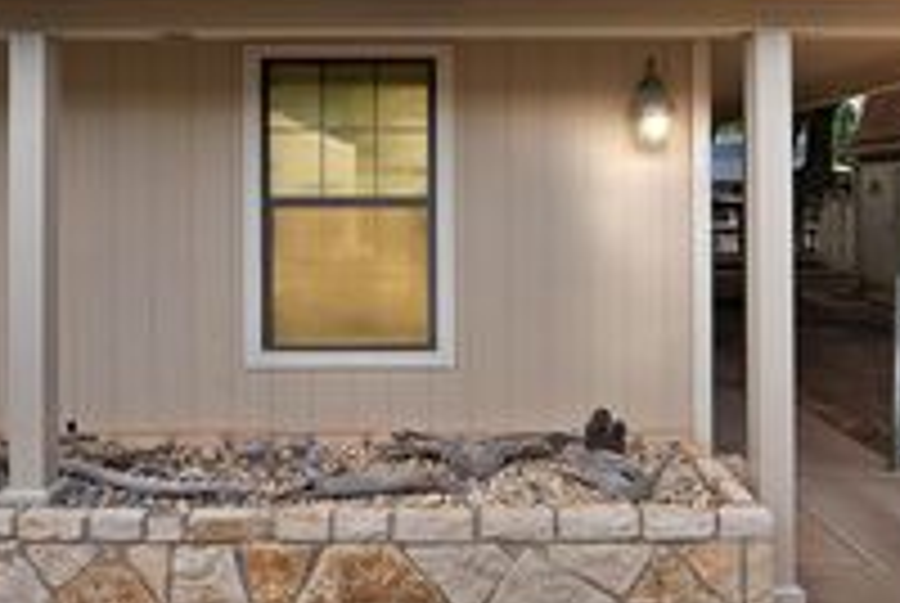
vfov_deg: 41.7
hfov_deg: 61.6
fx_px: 751
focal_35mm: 30
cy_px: 112
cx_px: 508
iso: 640
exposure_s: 1/80
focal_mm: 12
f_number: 9
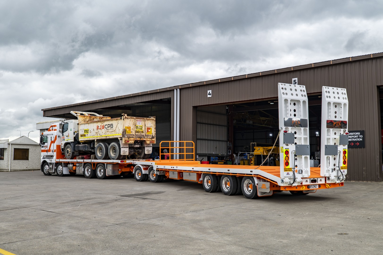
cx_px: 192
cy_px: 128
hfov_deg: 54.5
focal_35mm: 35
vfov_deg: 37.8
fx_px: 372
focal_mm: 35
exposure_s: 1/250
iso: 160
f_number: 5.6
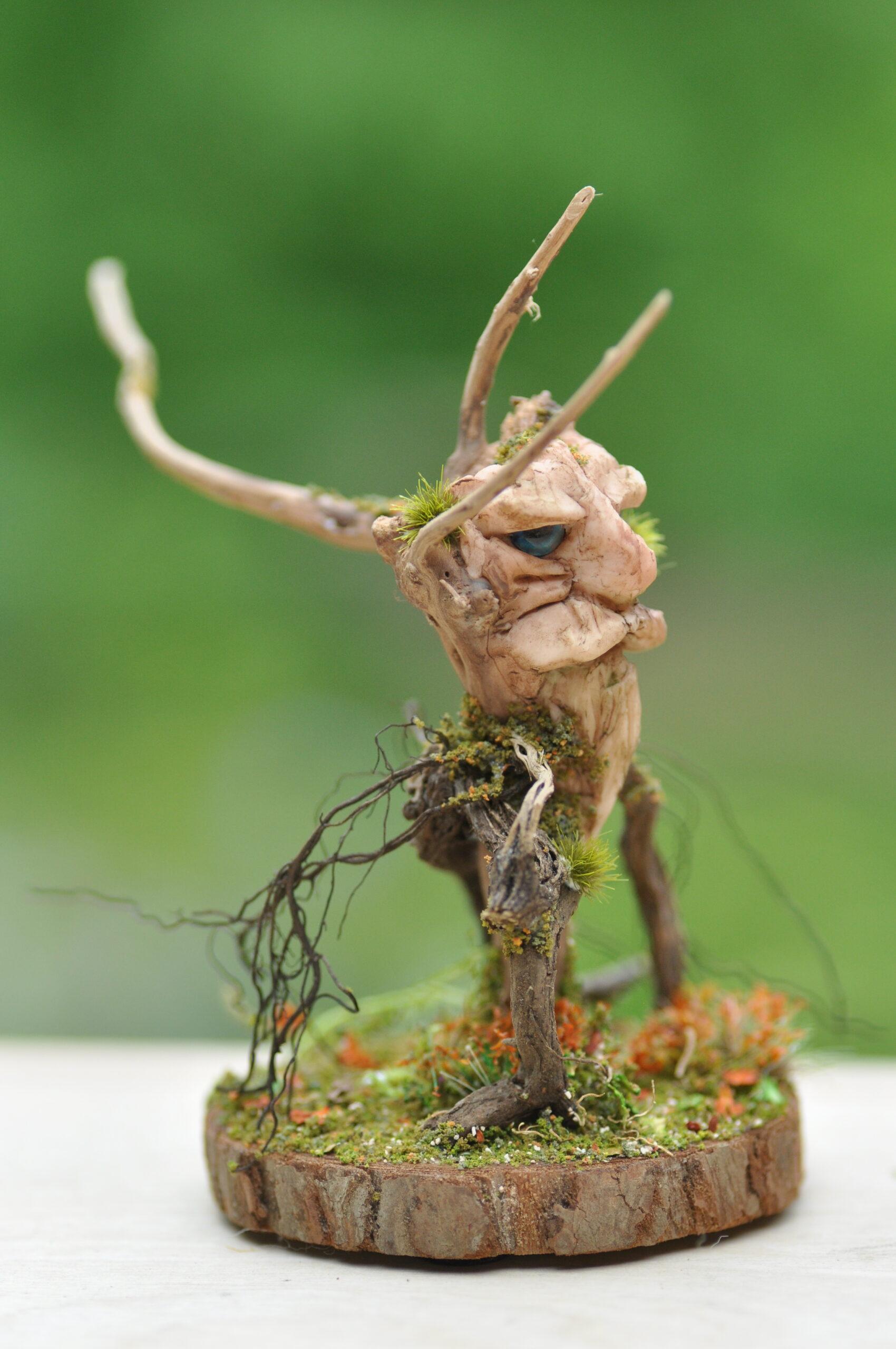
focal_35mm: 135
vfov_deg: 15.2
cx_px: 448
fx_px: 5053
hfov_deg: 10.1
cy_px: 674
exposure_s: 1/1000
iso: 500
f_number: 4.5
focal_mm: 90
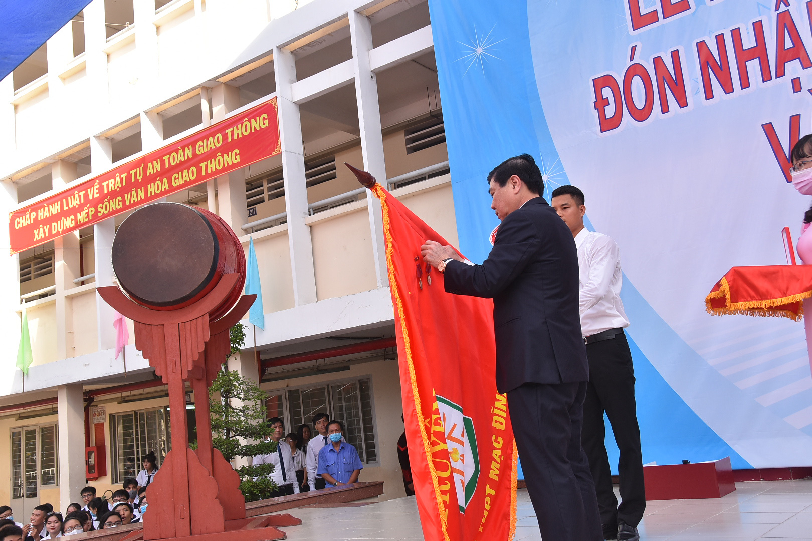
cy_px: 270
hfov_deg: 53.1
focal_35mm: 36
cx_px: 406
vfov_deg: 36.9
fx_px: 812
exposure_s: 1/200
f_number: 7.1
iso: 200
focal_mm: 24
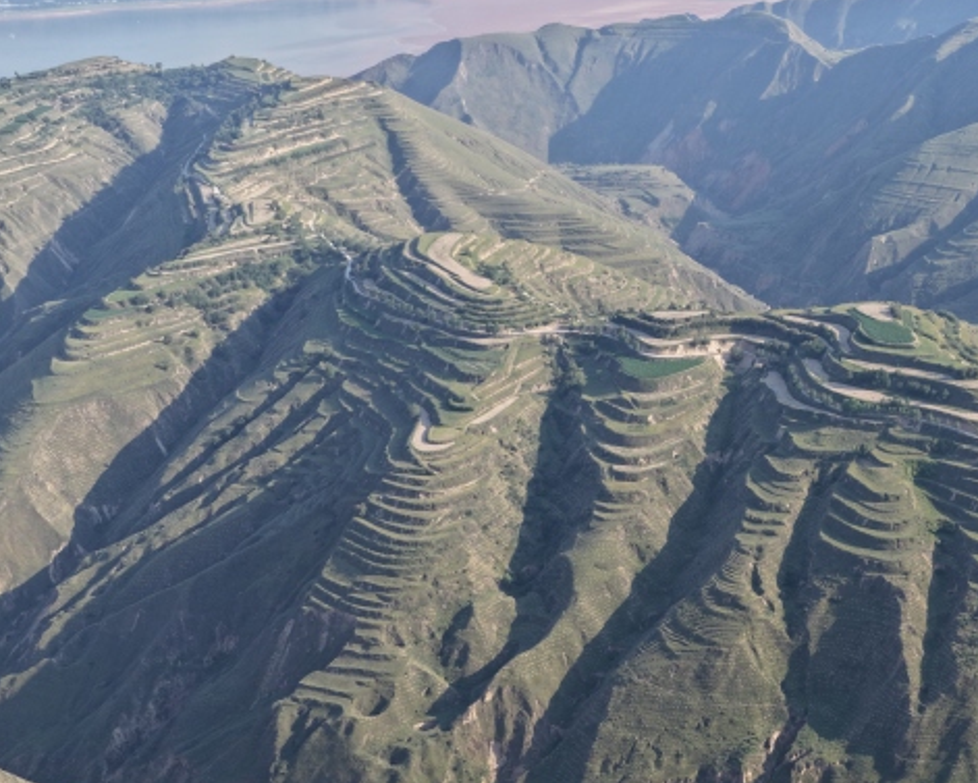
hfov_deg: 26.8
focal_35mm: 67
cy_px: 438
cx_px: 968
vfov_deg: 22.8
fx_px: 1940
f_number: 2.8
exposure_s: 1/1000
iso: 200
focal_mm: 14.45
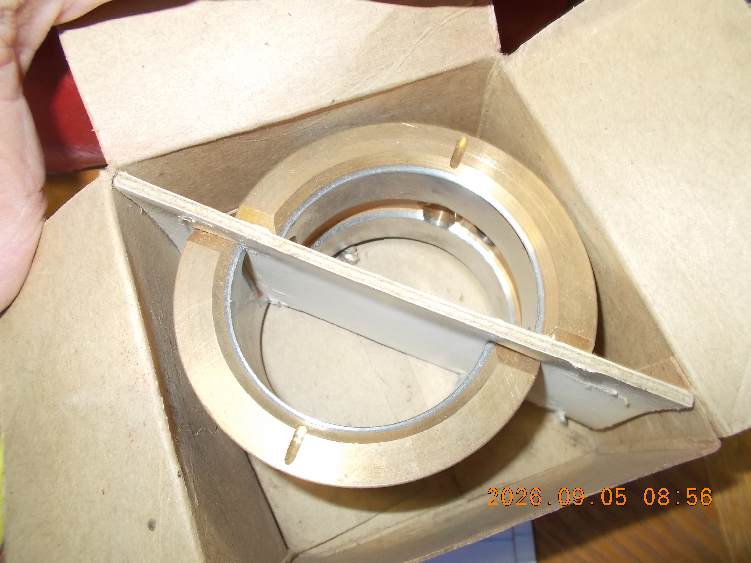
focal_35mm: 26
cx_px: 376
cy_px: 282
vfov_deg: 53.1
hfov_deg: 67.3
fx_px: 564
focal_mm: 4.6
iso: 200
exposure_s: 1/25
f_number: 3.2
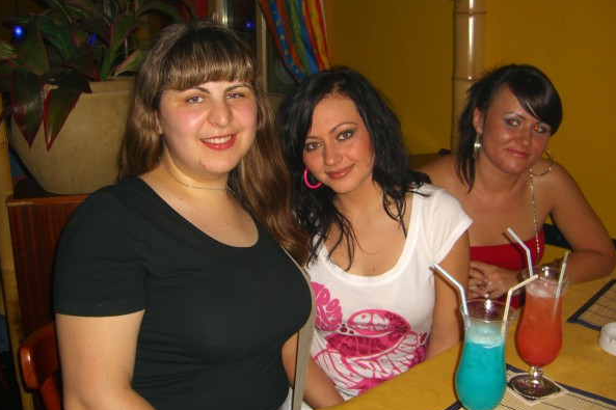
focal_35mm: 40
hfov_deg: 48.5
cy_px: 191
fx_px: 684
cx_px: 305
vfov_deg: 33.4
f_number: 2.8
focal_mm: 7.9
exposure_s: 1/60
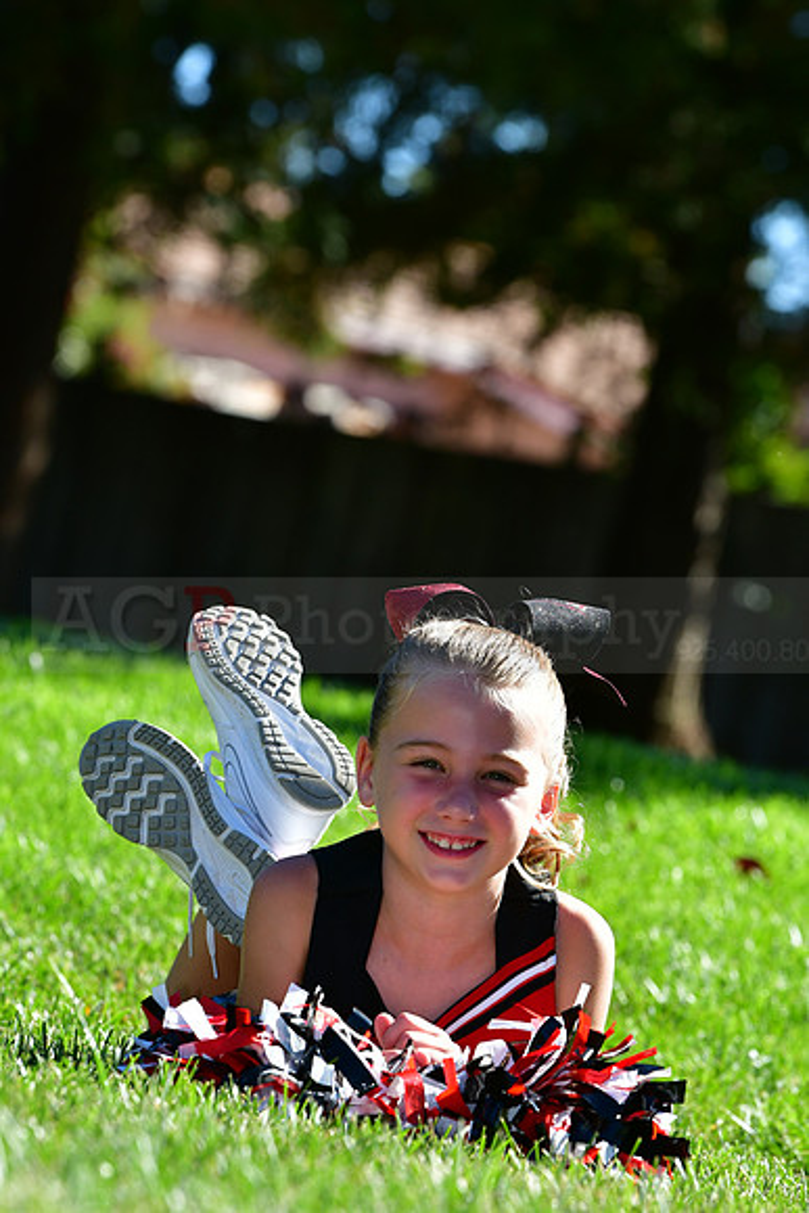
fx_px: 9095
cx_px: 404
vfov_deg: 7.6
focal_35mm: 270
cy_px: 606
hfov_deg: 5.1
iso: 400
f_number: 7.1
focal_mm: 180
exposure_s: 1/500
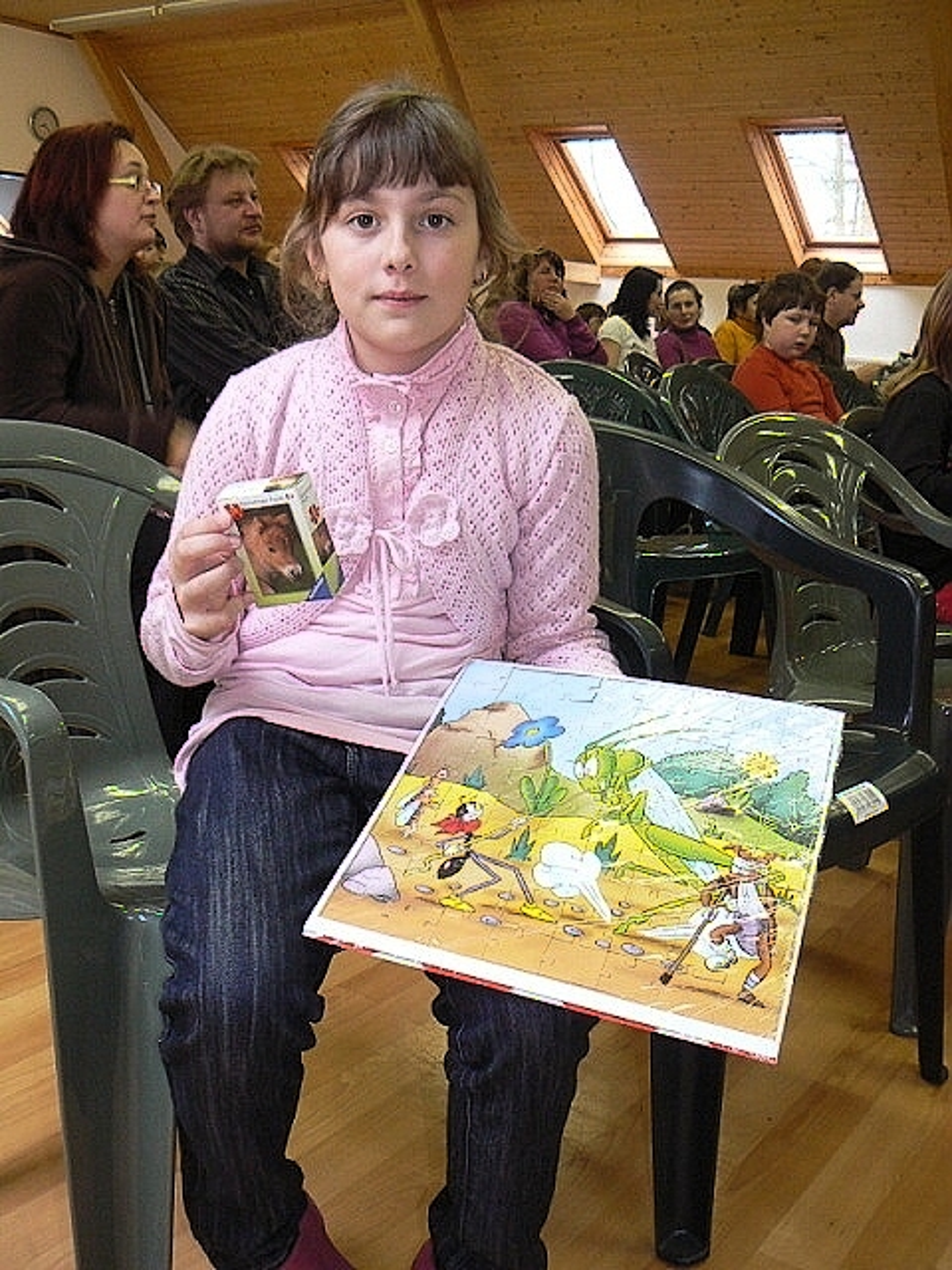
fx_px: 1320
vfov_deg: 51.4
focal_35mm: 36
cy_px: 635
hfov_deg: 39.7
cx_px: 476
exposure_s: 1/30
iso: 200
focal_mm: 6
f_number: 2.8
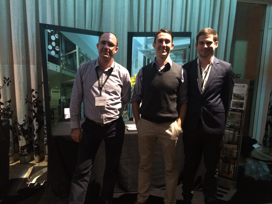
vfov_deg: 46.8
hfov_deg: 60.0
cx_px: 136
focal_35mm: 30
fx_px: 236
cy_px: 102
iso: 320
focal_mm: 4.12
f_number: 2.2
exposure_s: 1/15
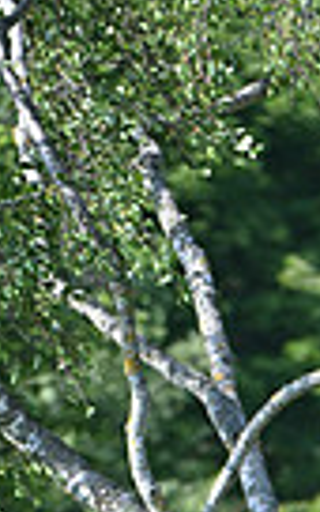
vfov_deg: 1.9
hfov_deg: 1.2
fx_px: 15768
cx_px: 518
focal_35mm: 1130
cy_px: 1050
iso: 500
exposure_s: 1/1250
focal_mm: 260
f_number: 4.5
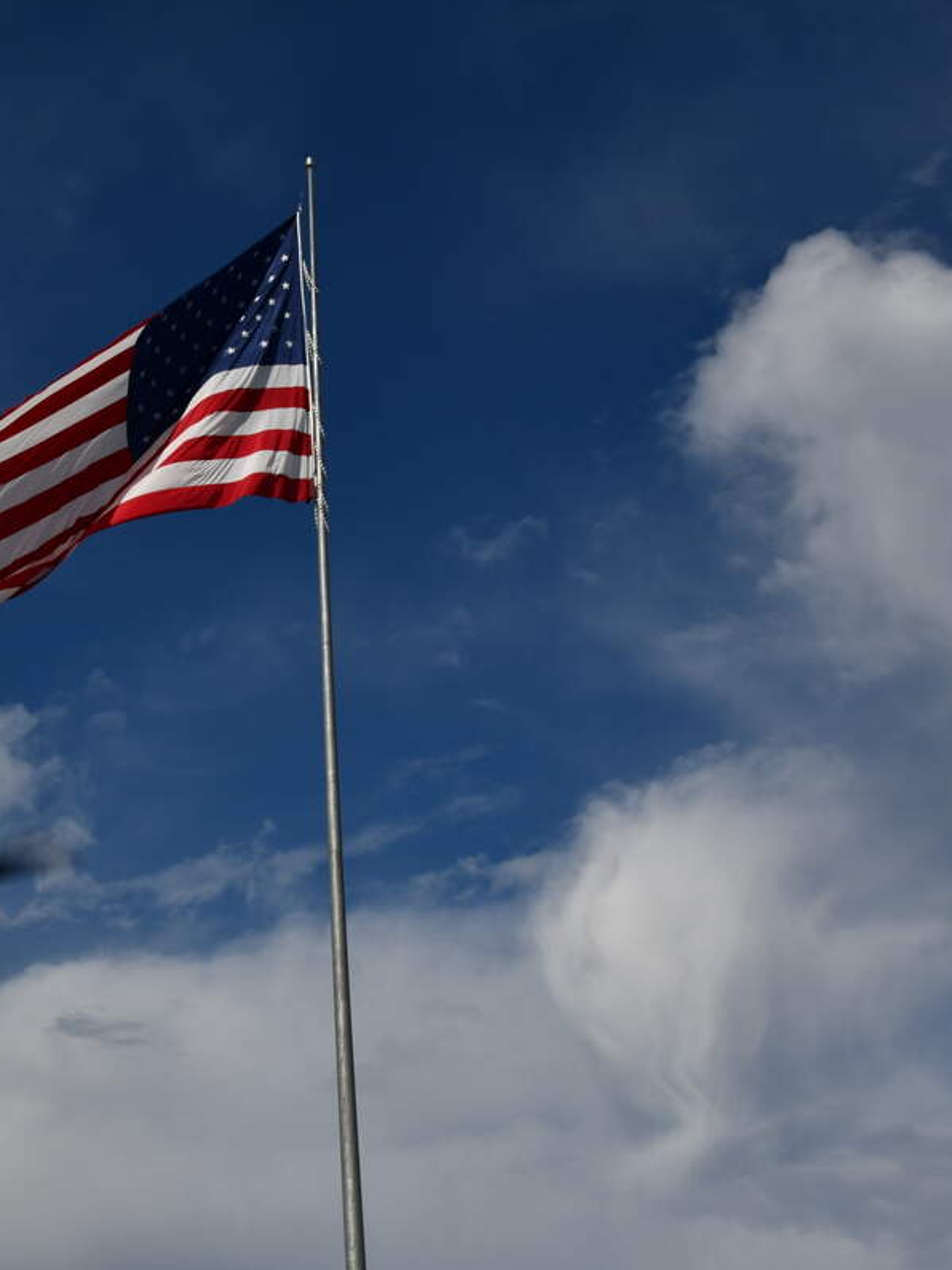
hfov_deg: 19.4
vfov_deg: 26.3
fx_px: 2714
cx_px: 11
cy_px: 637
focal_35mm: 74
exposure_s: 1/500
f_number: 11
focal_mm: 34
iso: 100
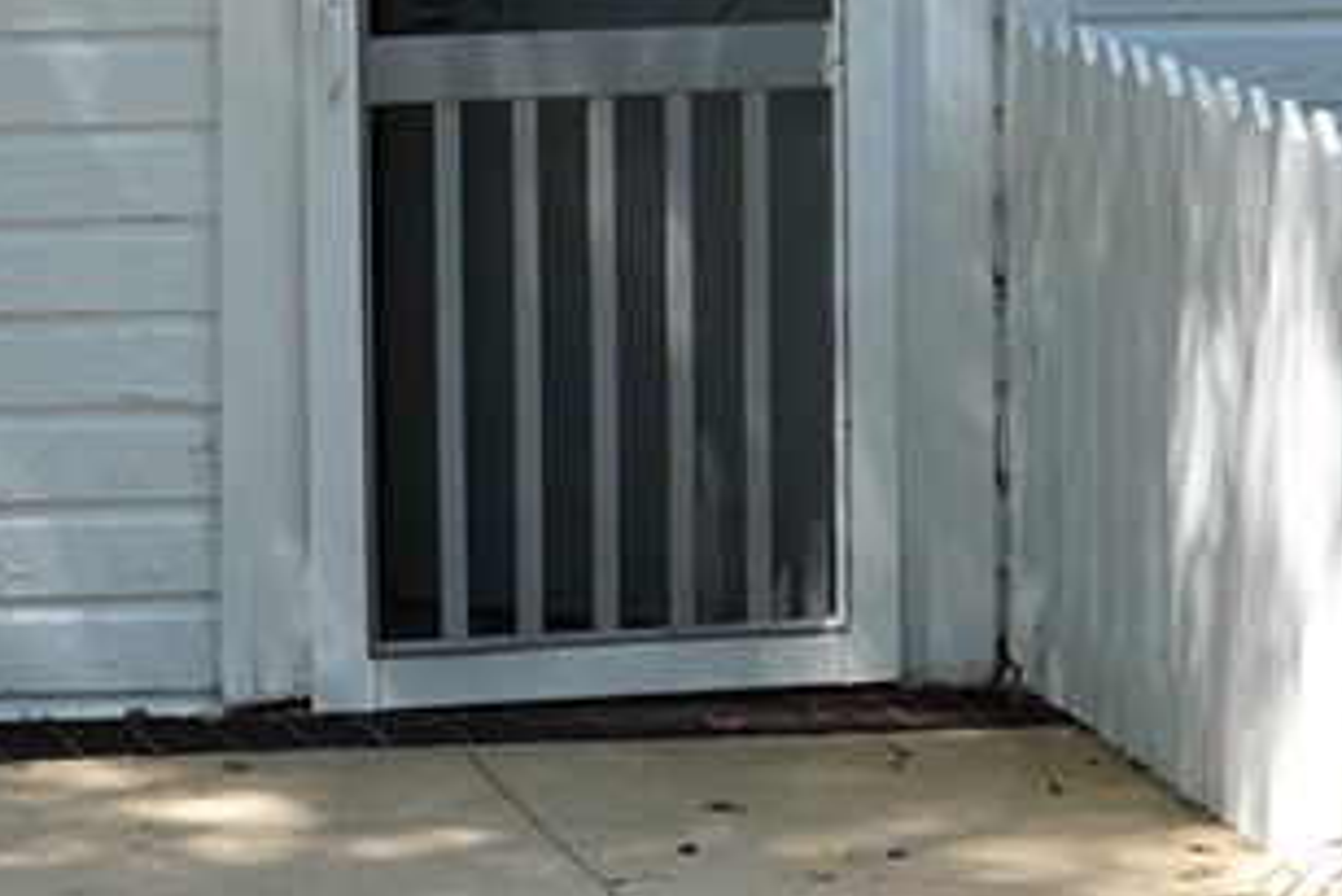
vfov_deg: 7.2
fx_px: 7048
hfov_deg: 10.9
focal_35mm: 189
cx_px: 643
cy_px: -26
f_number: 9
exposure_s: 1/100
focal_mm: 29
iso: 800
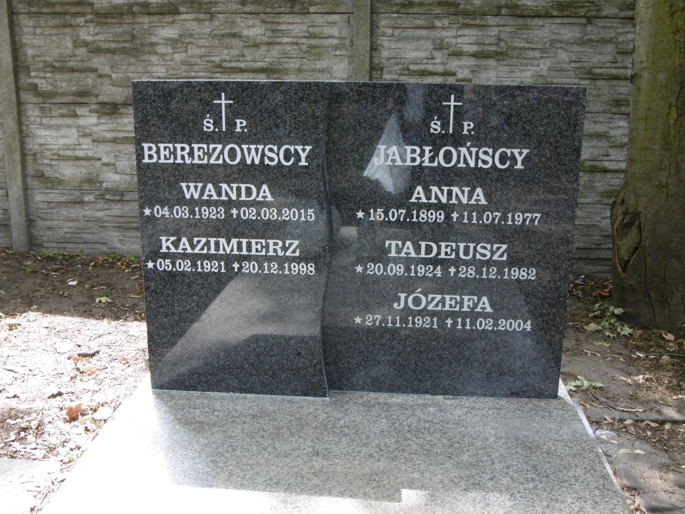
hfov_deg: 43.9
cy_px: 257
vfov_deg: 33.6
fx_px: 851
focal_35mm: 43
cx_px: 342
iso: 100
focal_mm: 7.7
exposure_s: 1/60
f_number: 3.8
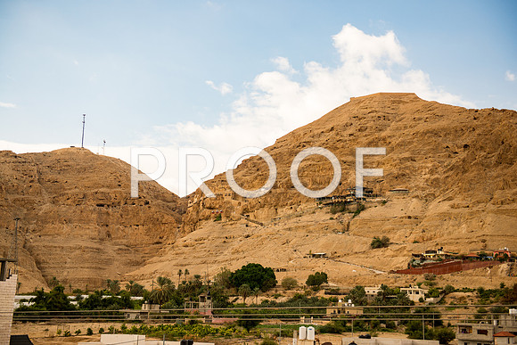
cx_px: 258
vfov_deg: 28.1
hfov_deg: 41.1
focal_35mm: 48
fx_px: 689
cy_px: 172
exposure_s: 1/2500
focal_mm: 48
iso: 200
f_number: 2.8
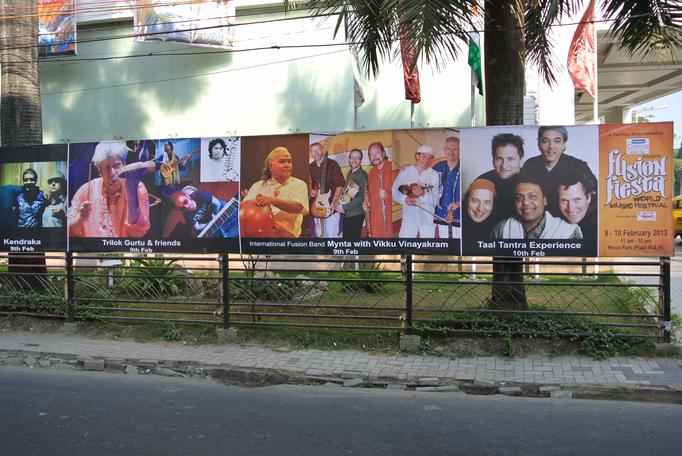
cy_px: 233
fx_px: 664
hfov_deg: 54.4
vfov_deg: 38.0
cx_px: 345
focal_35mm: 35
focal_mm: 12.2
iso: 100
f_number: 4
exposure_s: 1/320
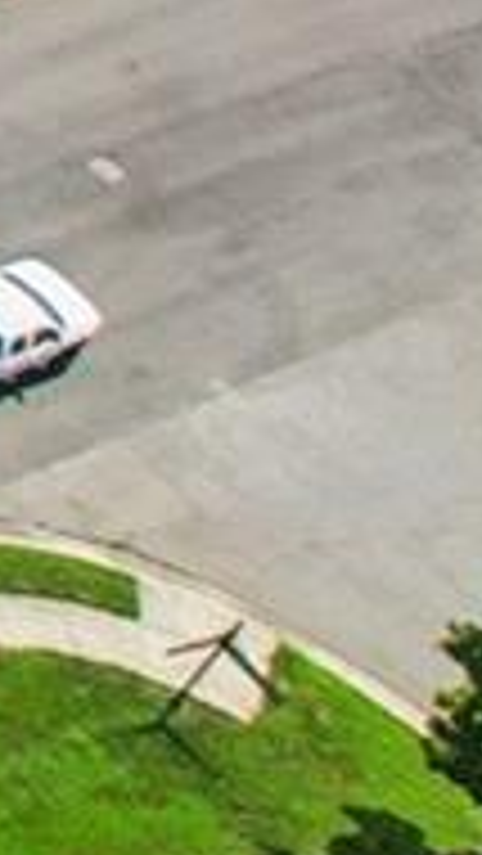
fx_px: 5653
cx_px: -4086
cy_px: -1267
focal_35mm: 249
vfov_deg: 7.9
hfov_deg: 3.1
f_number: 2.8
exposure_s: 1/320
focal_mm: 8.4
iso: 110
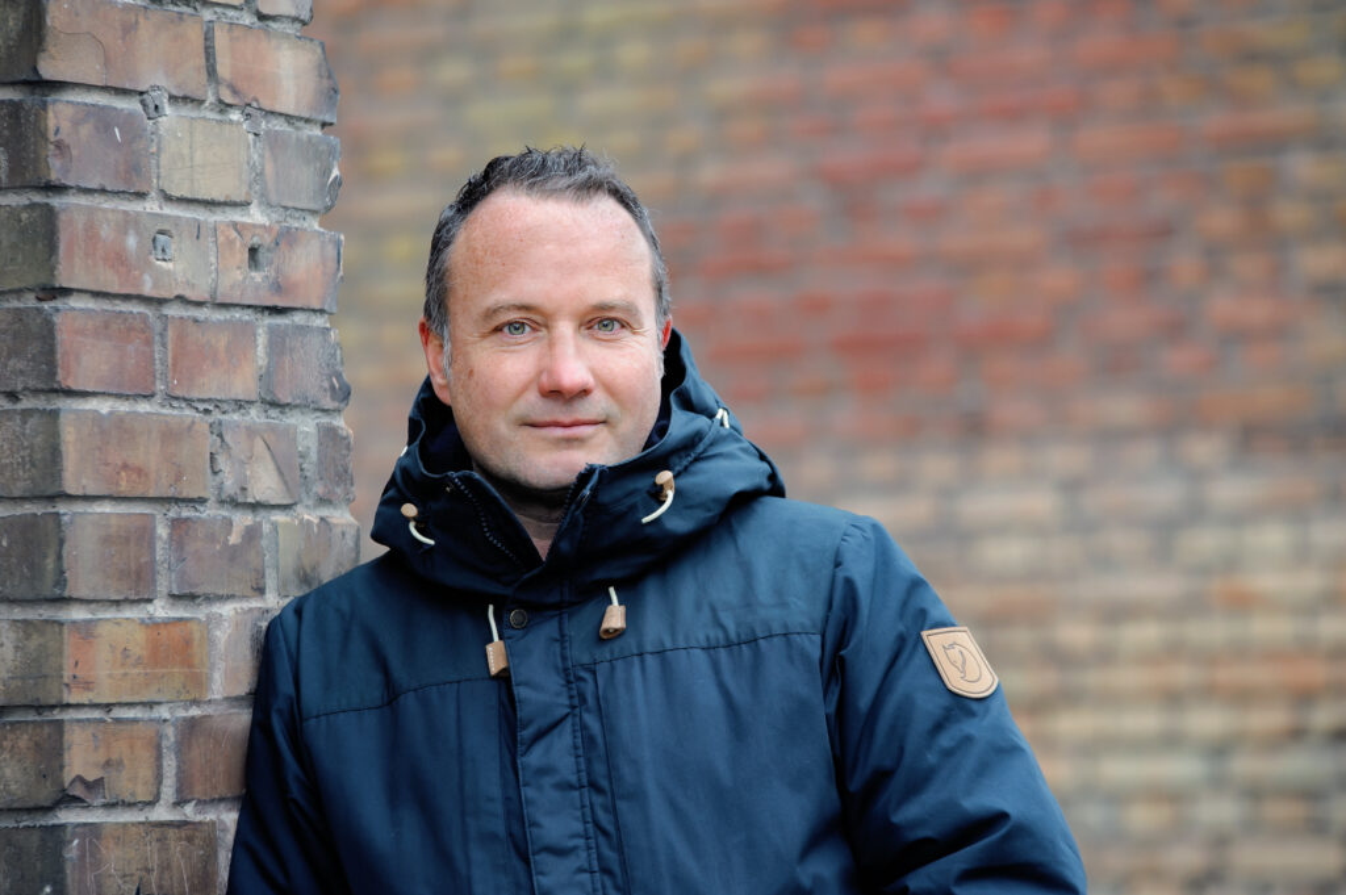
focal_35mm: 200
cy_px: 448
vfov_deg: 6.9
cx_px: 673
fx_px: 7472
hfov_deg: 10.3
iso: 1000
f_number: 5
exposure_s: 1/125
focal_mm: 200
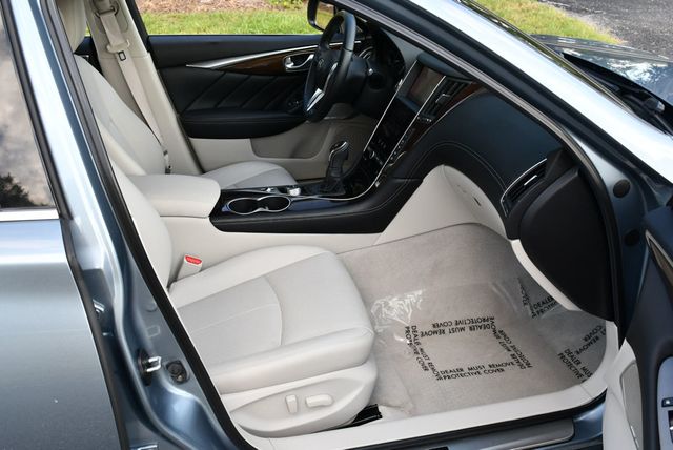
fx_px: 674
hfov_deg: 53.1
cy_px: 225
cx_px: 336
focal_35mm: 36
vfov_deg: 36.9
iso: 360
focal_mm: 18
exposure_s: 1/250
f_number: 5.6
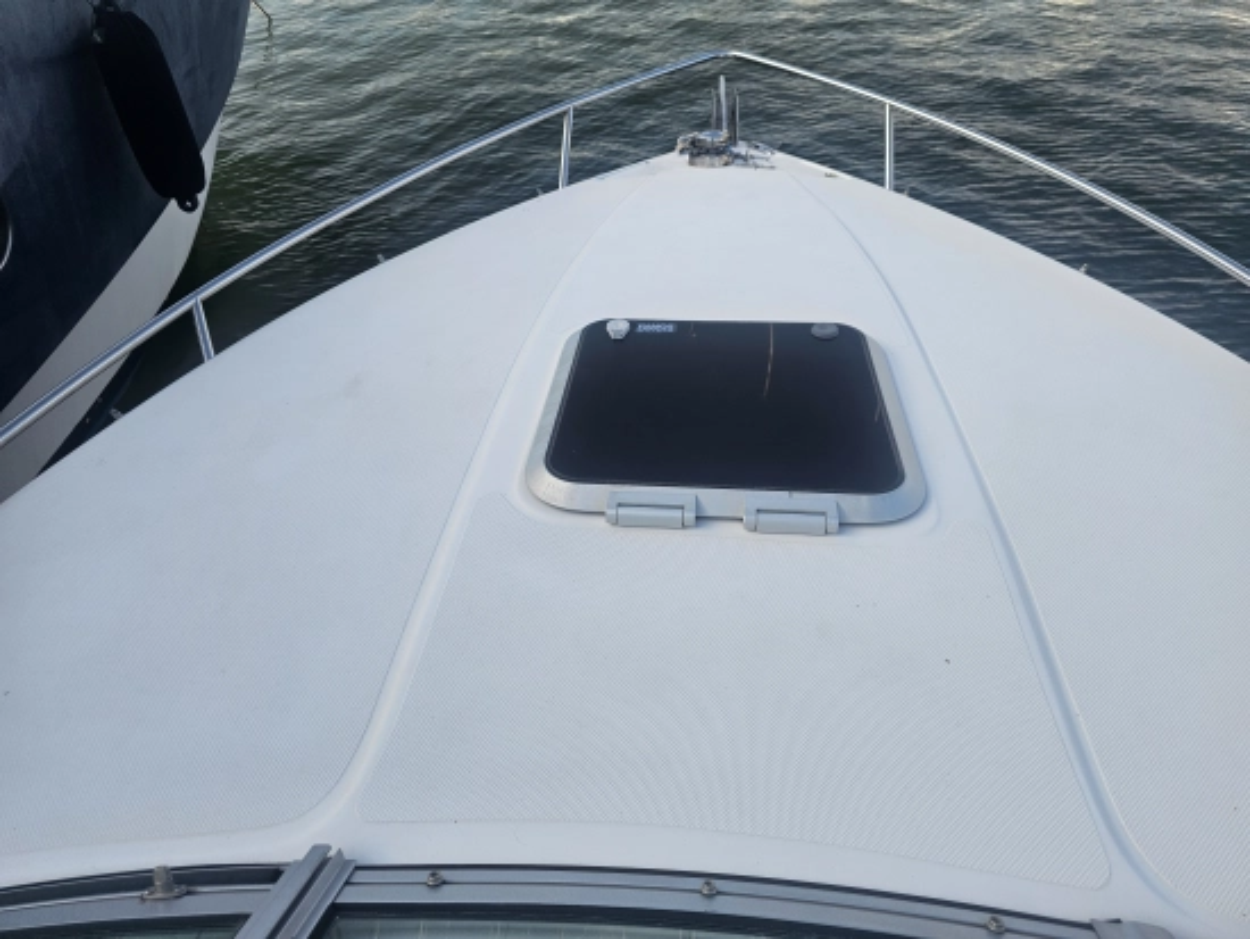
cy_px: 470
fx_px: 831
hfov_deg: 73.9
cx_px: 625
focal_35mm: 23
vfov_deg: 58.9
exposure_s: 1/719
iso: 16
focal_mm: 6.3
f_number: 1.7
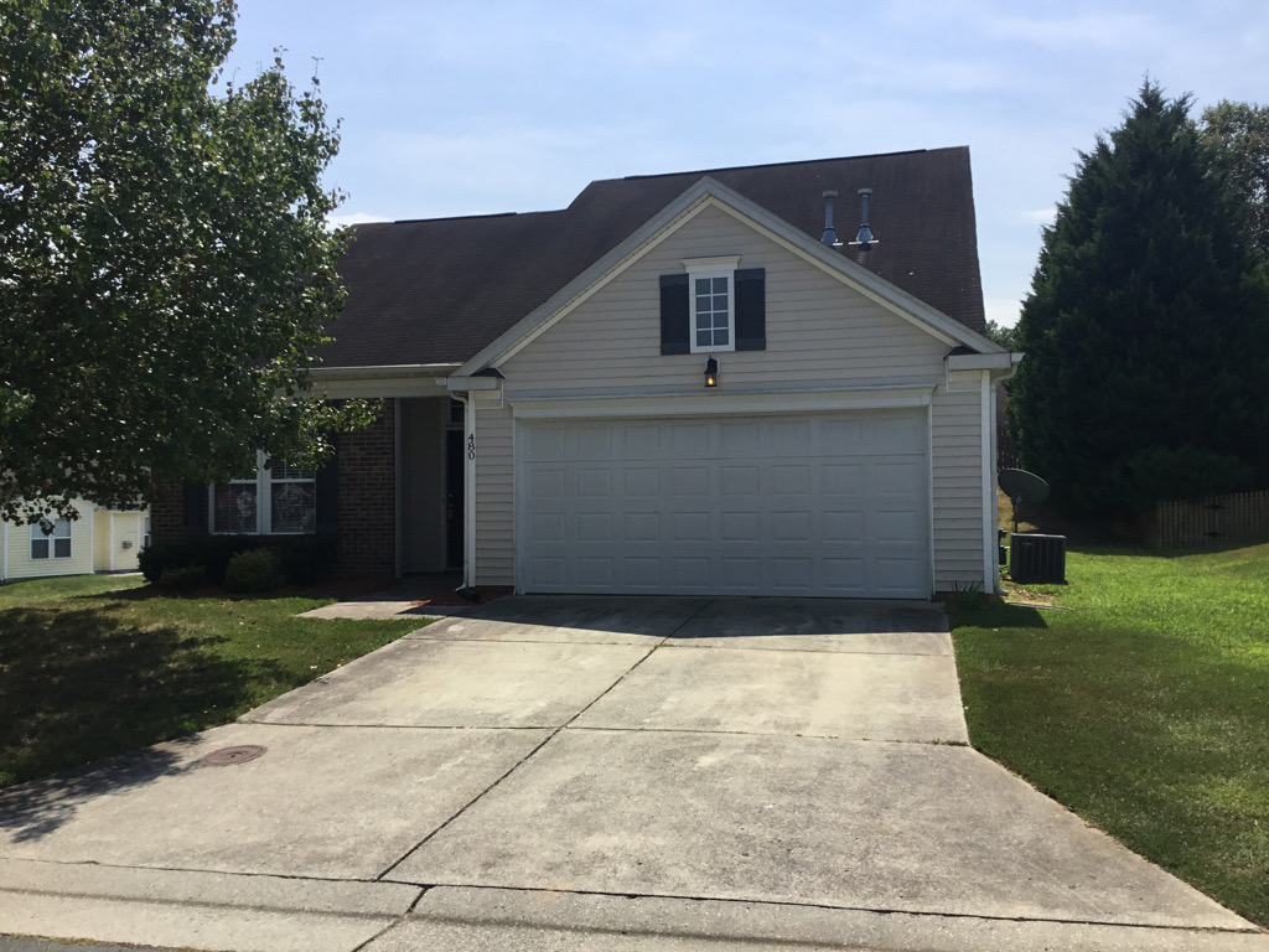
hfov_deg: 58.4
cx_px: 634
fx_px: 1136
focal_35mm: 31
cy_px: 476
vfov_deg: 45.4
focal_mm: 3.3
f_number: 2.4
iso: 25
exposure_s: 1/2037
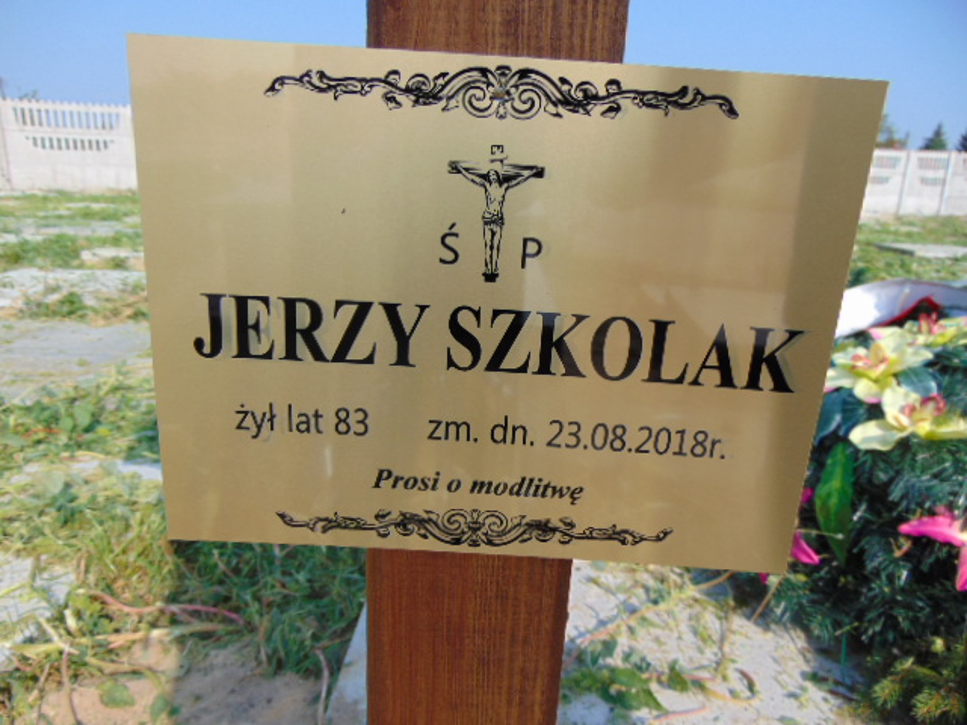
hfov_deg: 69.4
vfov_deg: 54.9
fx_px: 698
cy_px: 362
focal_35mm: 25
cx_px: 484
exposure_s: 1/1000
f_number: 3
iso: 80
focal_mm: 4.5
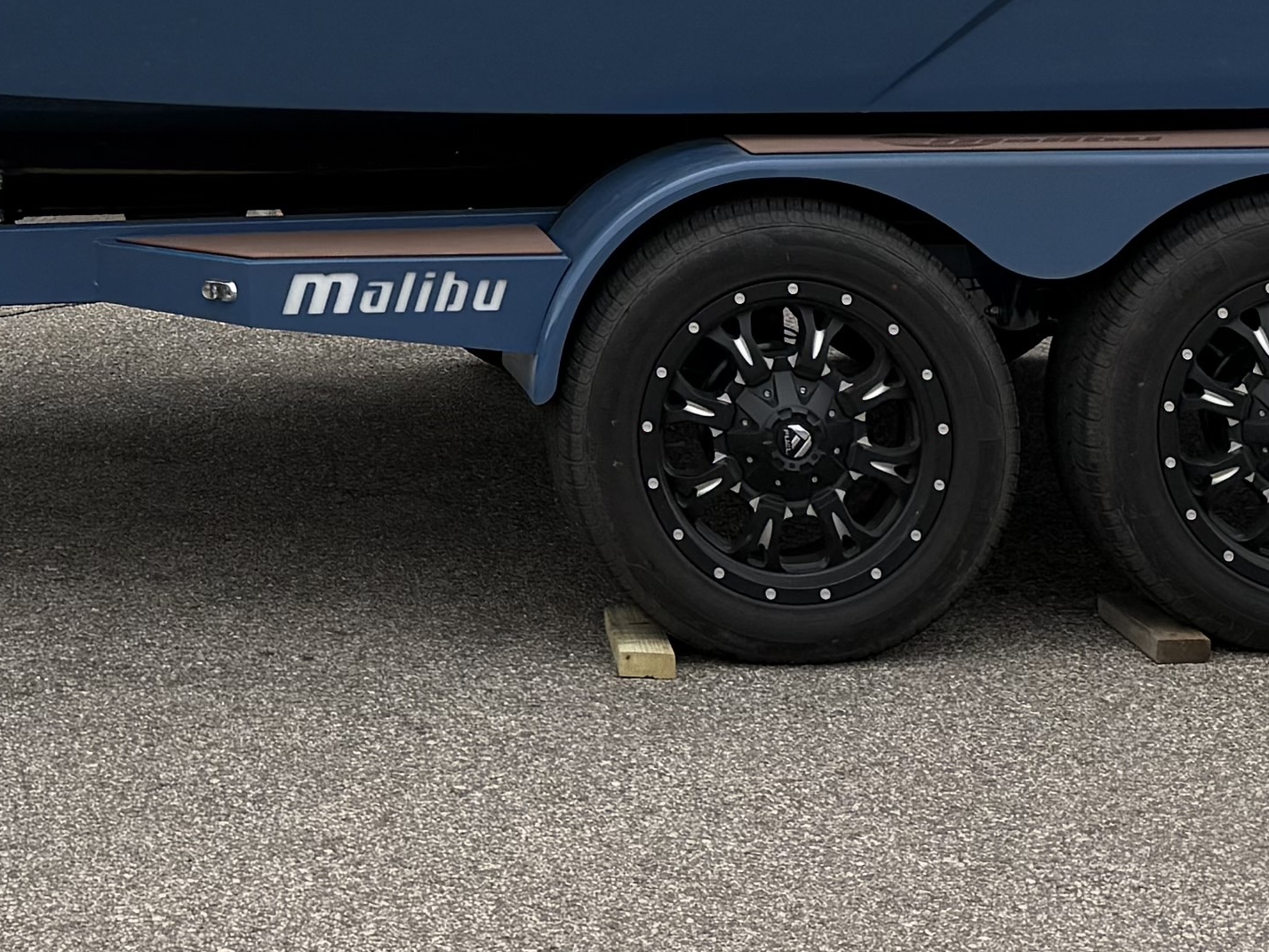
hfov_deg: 20.1
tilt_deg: +4.5
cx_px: 155
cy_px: -564
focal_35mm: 96
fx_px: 3519
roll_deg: -0.4
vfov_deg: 14.2
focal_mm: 6.76
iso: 80
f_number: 1.78
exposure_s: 1/4673
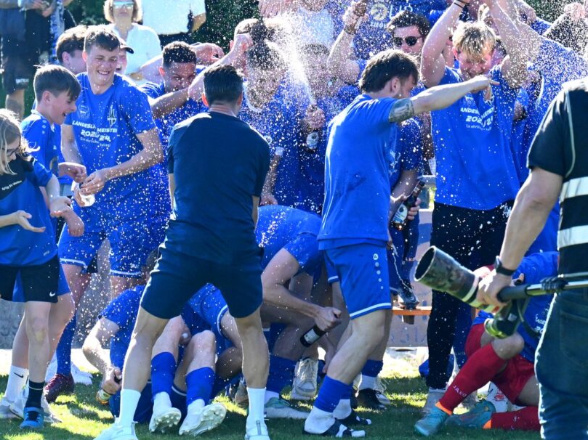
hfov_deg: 9.9
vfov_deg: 7.4
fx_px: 3396
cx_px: 249
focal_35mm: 200
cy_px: 175
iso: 6400
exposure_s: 1/4000
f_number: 7.1
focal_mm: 140
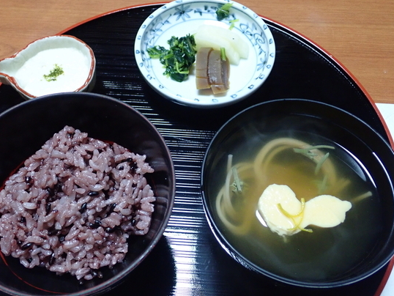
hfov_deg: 47.8
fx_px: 444
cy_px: 154
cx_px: 177
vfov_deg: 36.8
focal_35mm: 39
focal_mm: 6.42
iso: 800
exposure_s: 1/25
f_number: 2.6
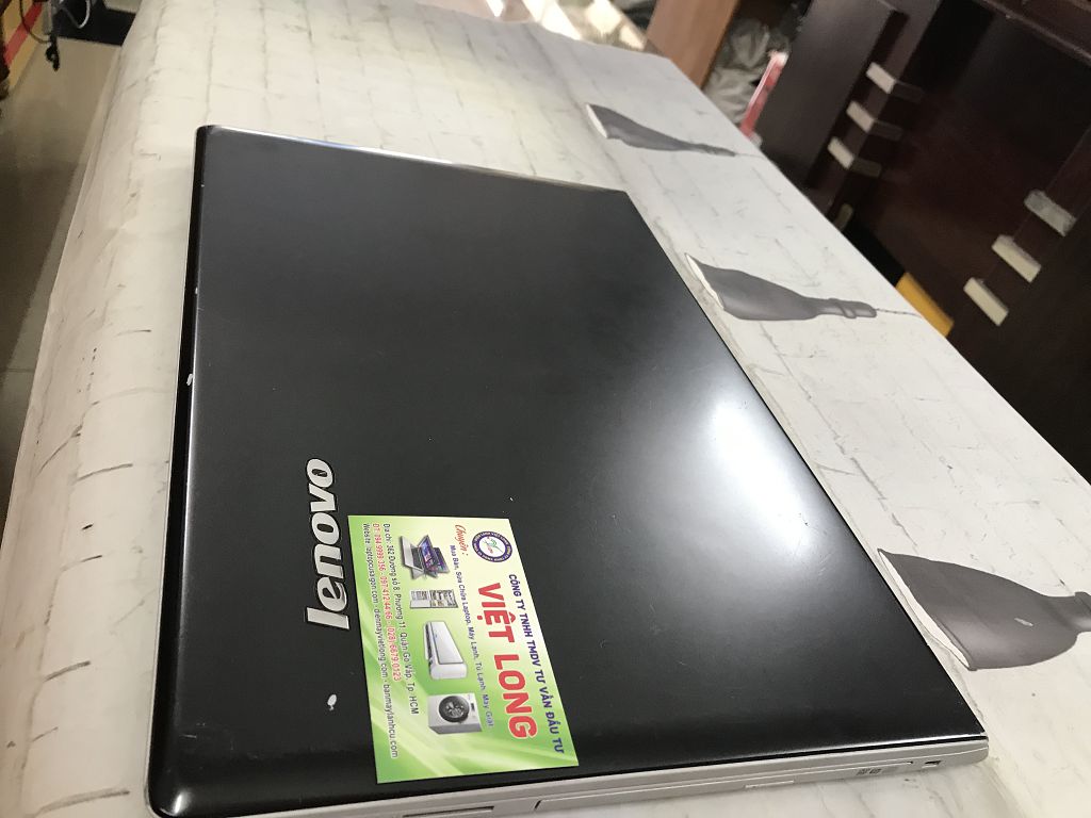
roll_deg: -20.9
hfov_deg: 63.4
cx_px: 546
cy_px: 409
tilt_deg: -34.9
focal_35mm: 28
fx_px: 882
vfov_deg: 49.7
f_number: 1.8
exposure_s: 1/15
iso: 40
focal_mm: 3.99
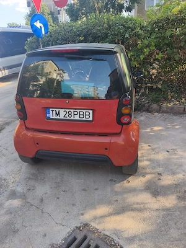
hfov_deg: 58.9
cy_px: 124
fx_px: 165
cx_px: 93
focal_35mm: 23
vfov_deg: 73.9
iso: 50
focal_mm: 6.18
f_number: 1.65
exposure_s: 1/249
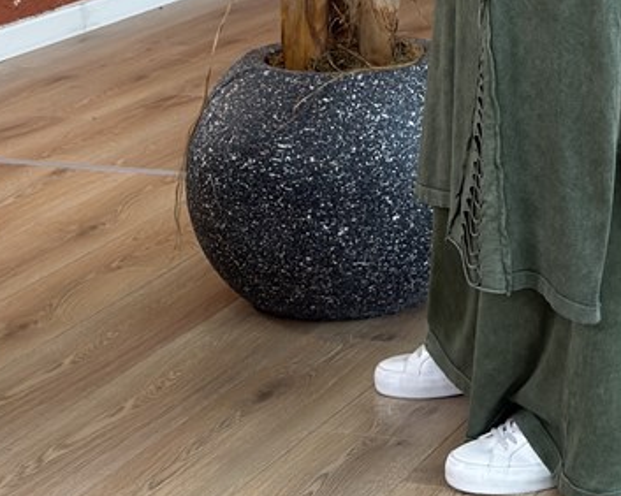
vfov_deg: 11.6
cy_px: -355
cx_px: 625
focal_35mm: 124
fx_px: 2278
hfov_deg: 15.2
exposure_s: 1/113
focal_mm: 6.76
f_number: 1.78
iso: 125
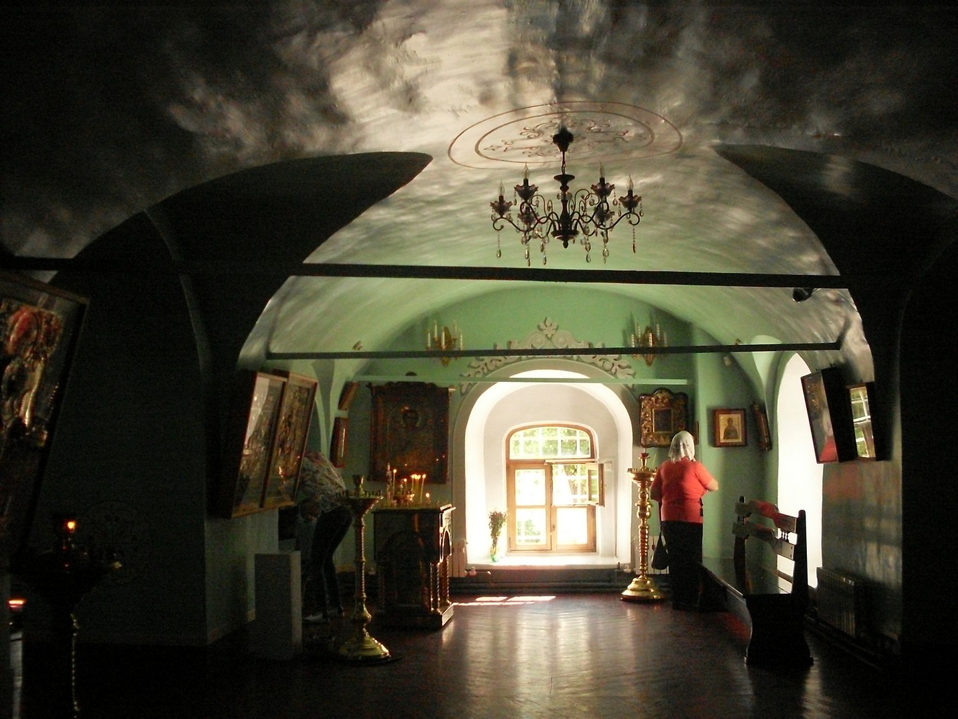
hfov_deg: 49.0
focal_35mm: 38
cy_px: 360
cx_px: 479
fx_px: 1052
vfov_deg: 37.7
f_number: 2.8
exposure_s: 1/180
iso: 400
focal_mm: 6.3
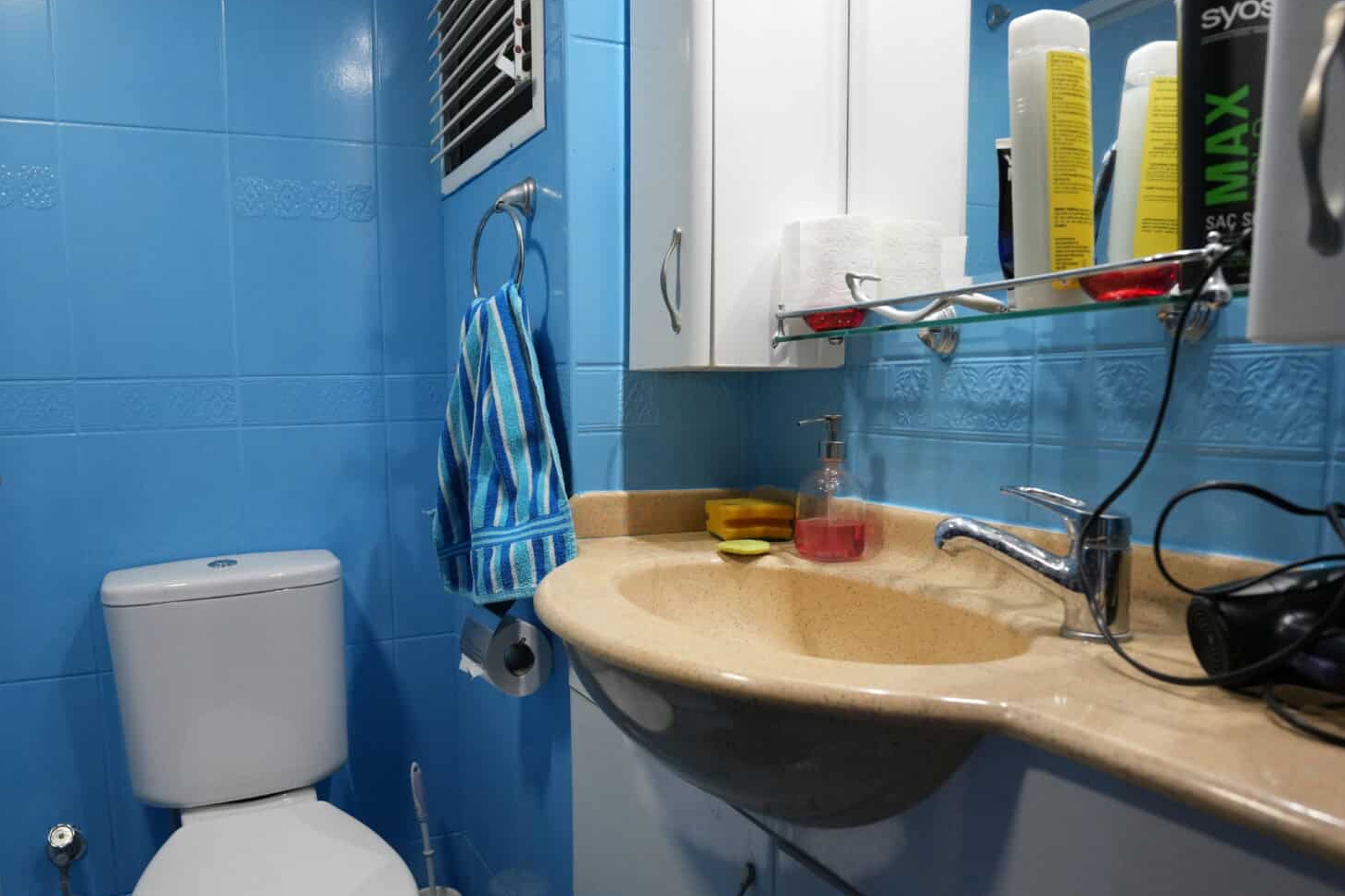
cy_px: 515
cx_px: 563
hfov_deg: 73.2
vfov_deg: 52.9
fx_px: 897
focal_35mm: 24
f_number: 4
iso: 1250
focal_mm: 17
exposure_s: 1/160
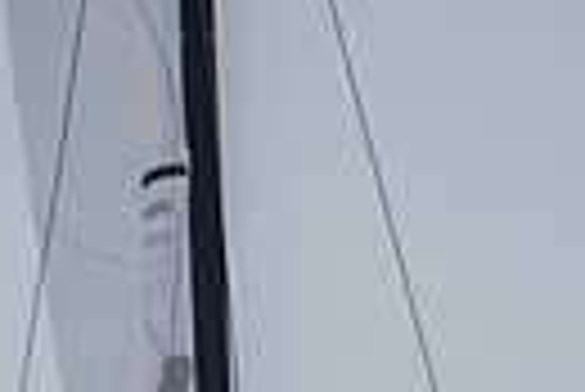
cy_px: 867
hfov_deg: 1.5
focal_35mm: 1389
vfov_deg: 1.0
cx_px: 238
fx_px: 22596
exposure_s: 1/1000
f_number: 5.3
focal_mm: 200
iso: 100
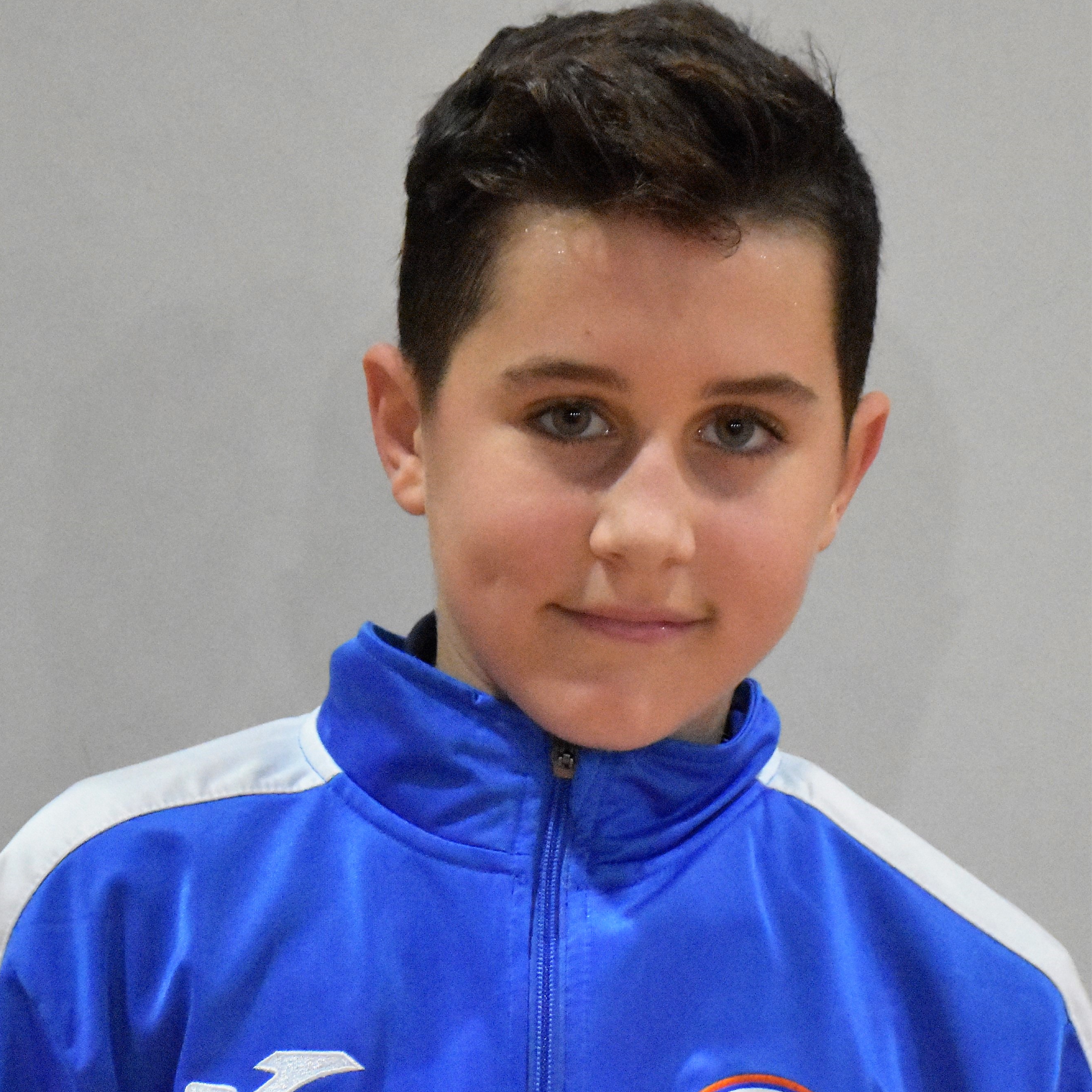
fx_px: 4104
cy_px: 627
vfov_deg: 15.1
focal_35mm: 115
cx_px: 545
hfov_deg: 15.2
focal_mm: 60
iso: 9000
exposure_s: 1/250
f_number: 5
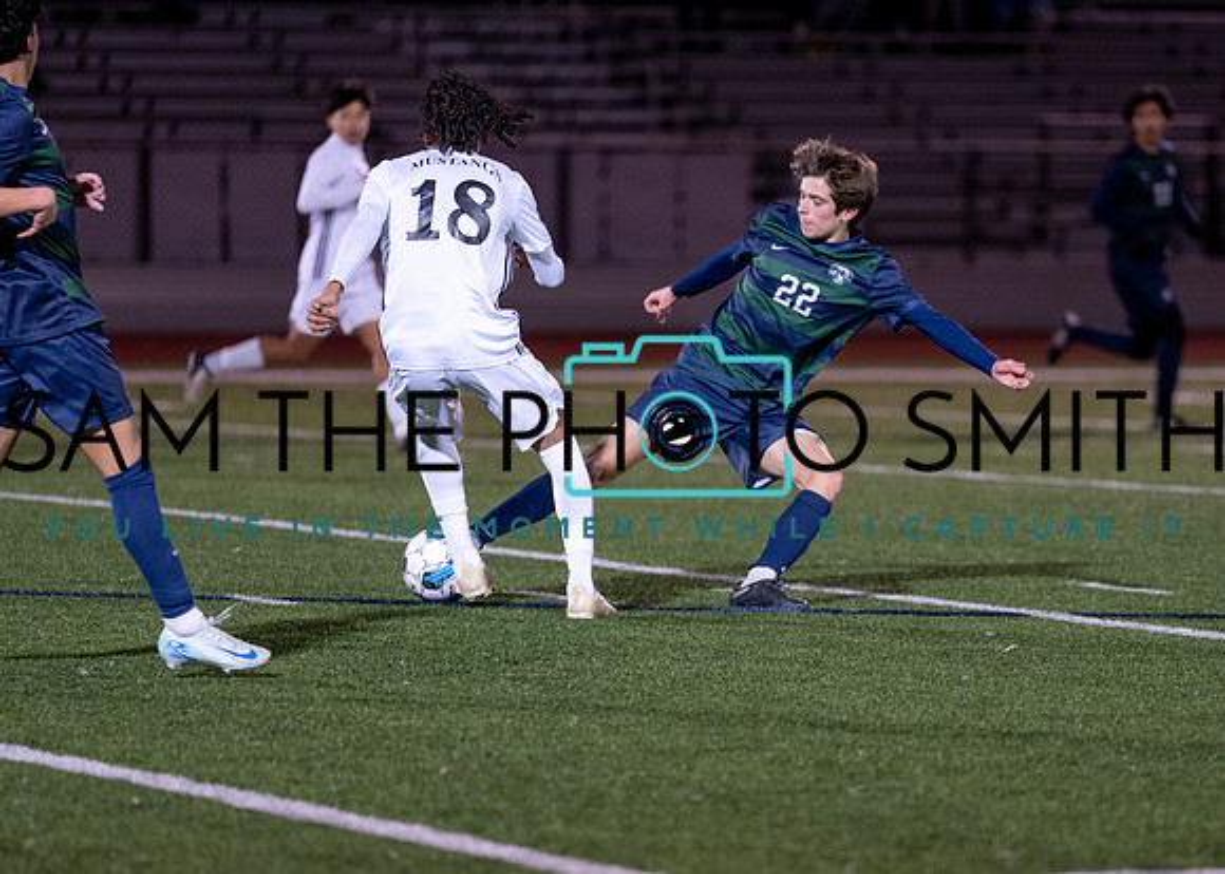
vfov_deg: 5.5
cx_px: 815
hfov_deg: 7.6
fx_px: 9182
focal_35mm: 264
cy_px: 550
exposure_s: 1/1000
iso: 2500
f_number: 2.8
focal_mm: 200
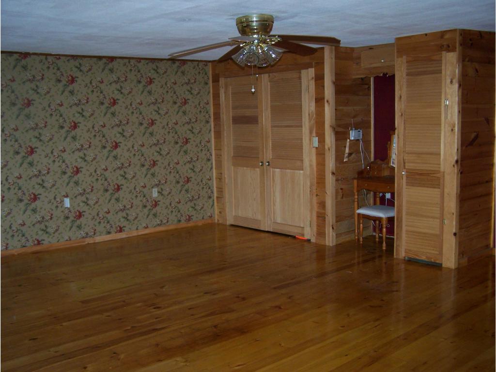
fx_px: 544
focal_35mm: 38
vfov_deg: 37.7
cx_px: 248
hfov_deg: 49.0
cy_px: 186
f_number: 2.8
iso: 160
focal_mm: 6.3
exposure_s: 1/60
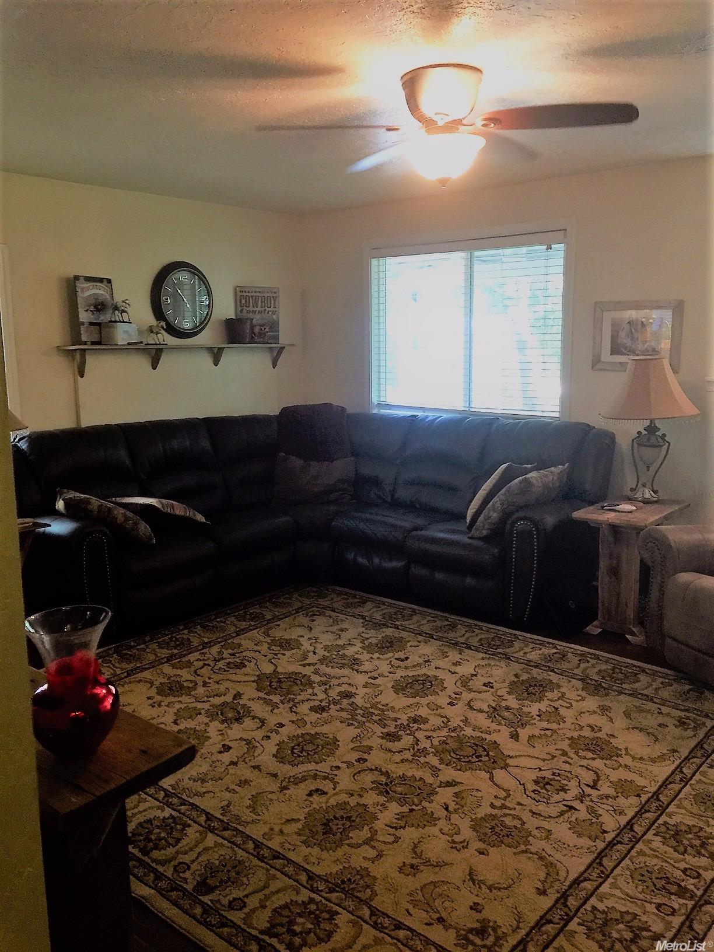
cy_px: 476
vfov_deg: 61.7
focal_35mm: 29
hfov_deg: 48.2
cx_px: 357
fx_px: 798
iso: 100
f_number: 2.2
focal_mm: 4.15
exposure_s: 1/15
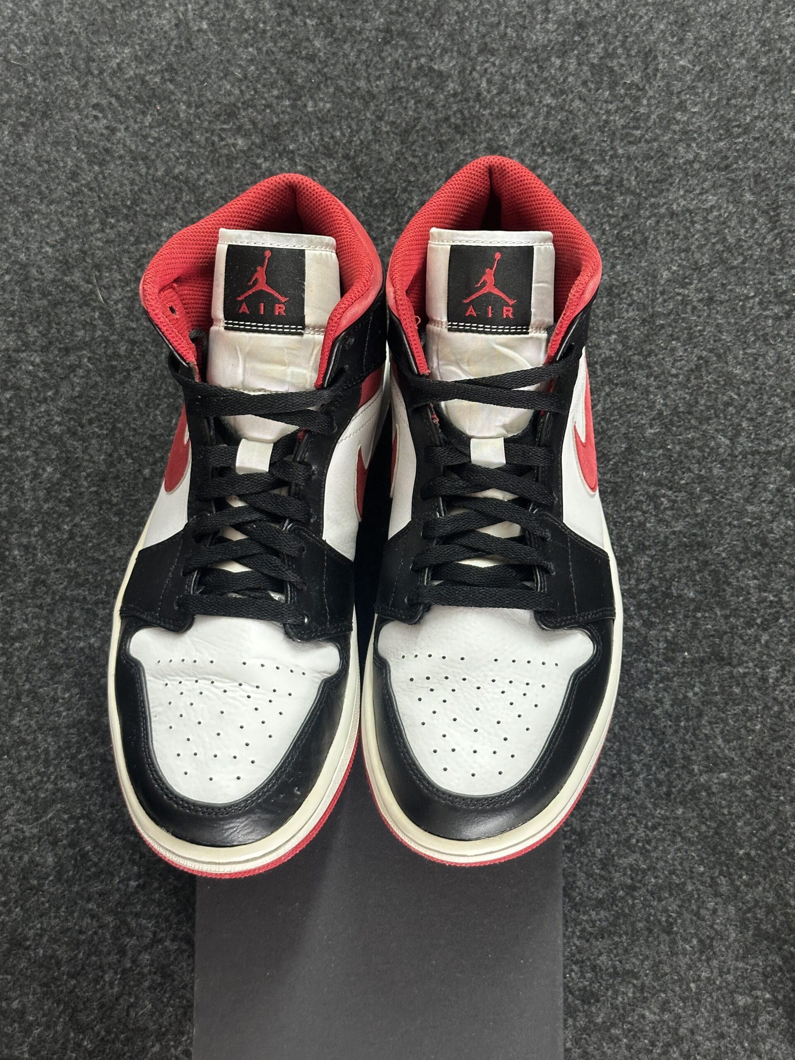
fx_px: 1470
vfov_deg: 39.7
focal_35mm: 48
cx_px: 398
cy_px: 530
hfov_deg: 30.3
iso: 250
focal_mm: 6.86
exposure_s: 1/33
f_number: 1.78
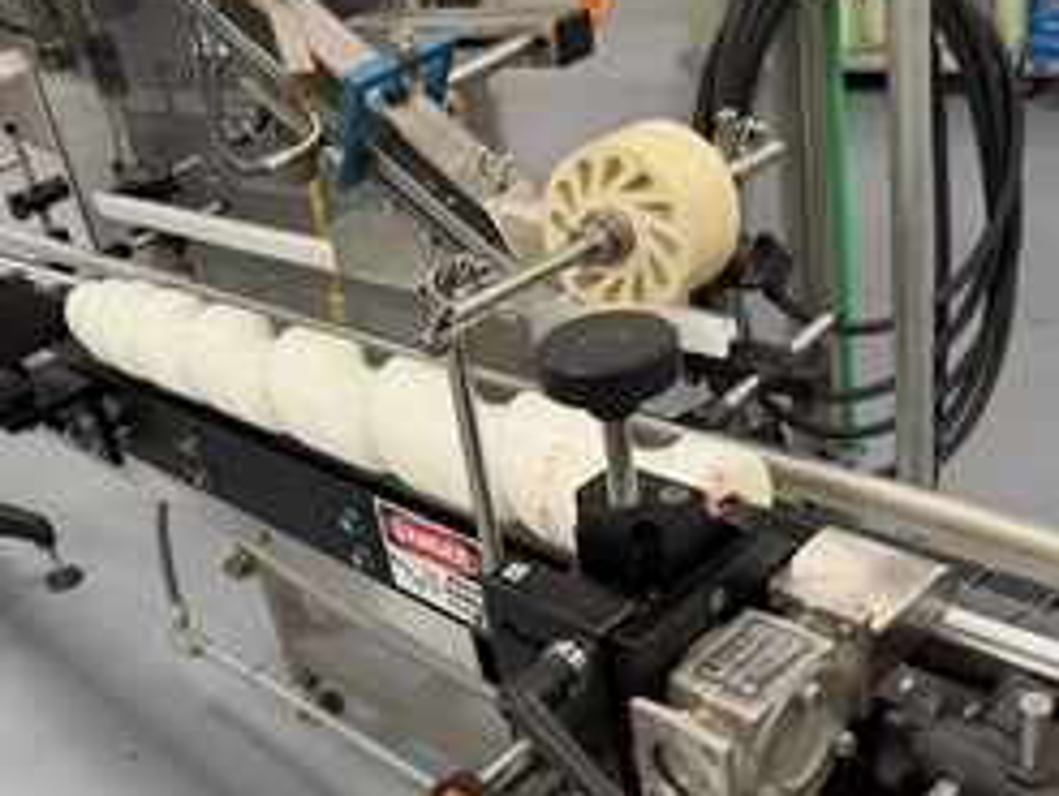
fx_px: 1194
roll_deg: +15.1
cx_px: 379
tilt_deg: -30.5
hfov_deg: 47.3
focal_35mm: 39
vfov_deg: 36.7
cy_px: 482
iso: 200
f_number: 1.78
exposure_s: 1/60
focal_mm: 6.76
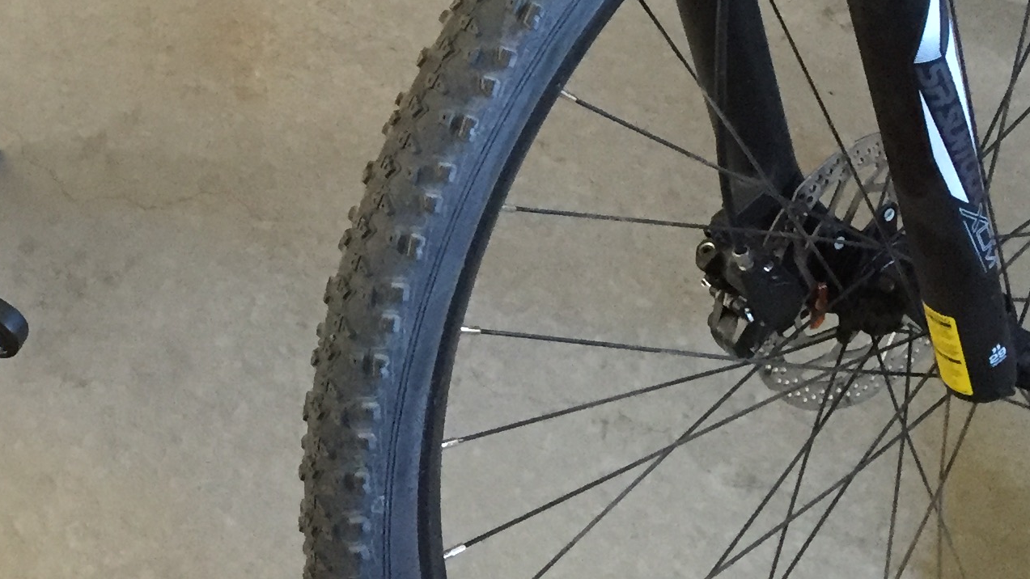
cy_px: -243
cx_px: 98
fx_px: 2212
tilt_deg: -41.7
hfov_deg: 25.4
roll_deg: +5.3
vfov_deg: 14.1
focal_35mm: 81
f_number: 2.2
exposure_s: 1/30
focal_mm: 4.15
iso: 250
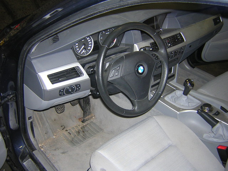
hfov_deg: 51.4
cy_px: 86
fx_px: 237
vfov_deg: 39.7
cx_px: 114
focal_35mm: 36
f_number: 2.6
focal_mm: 4.7
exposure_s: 1/60.1
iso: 224
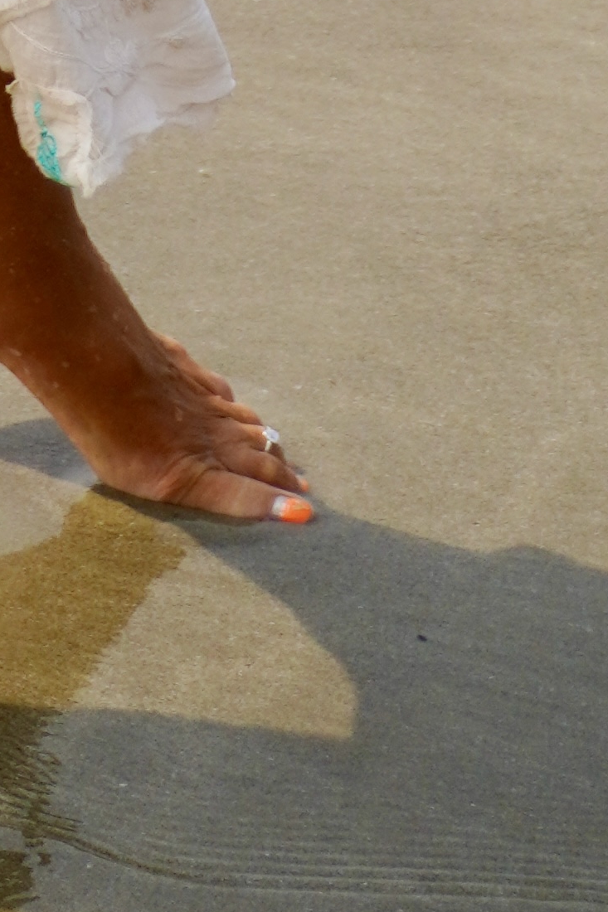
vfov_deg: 6.4
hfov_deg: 4.5
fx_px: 7671
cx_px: -660
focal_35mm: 303
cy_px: -1531
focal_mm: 37
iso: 100
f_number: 5.6
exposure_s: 1/800
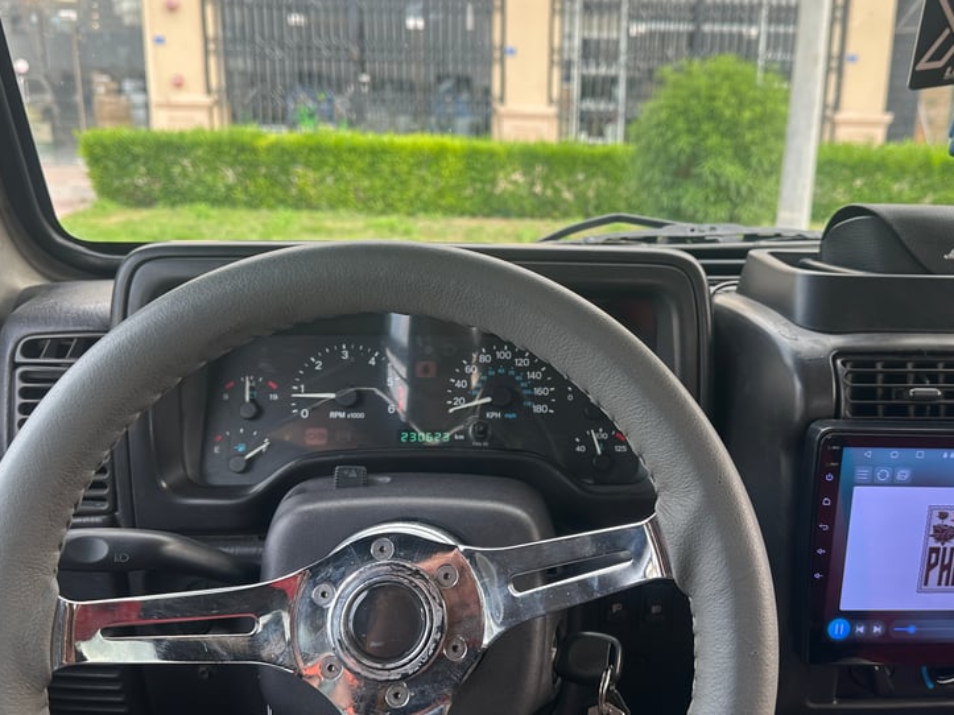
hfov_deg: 53.8
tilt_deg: -15.8
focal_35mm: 34
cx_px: 546
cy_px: 377
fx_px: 937
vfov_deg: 41.8
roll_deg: -0.6
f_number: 1.78
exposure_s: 1/121
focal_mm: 6.86
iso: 80
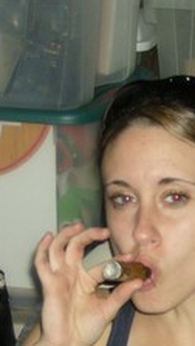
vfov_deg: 14.0
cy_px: 251
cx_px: 190
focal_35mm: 153
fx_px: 1406
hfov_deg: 7.9
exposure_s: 1/91.3
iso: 200
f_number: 3.7
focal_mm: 11.6
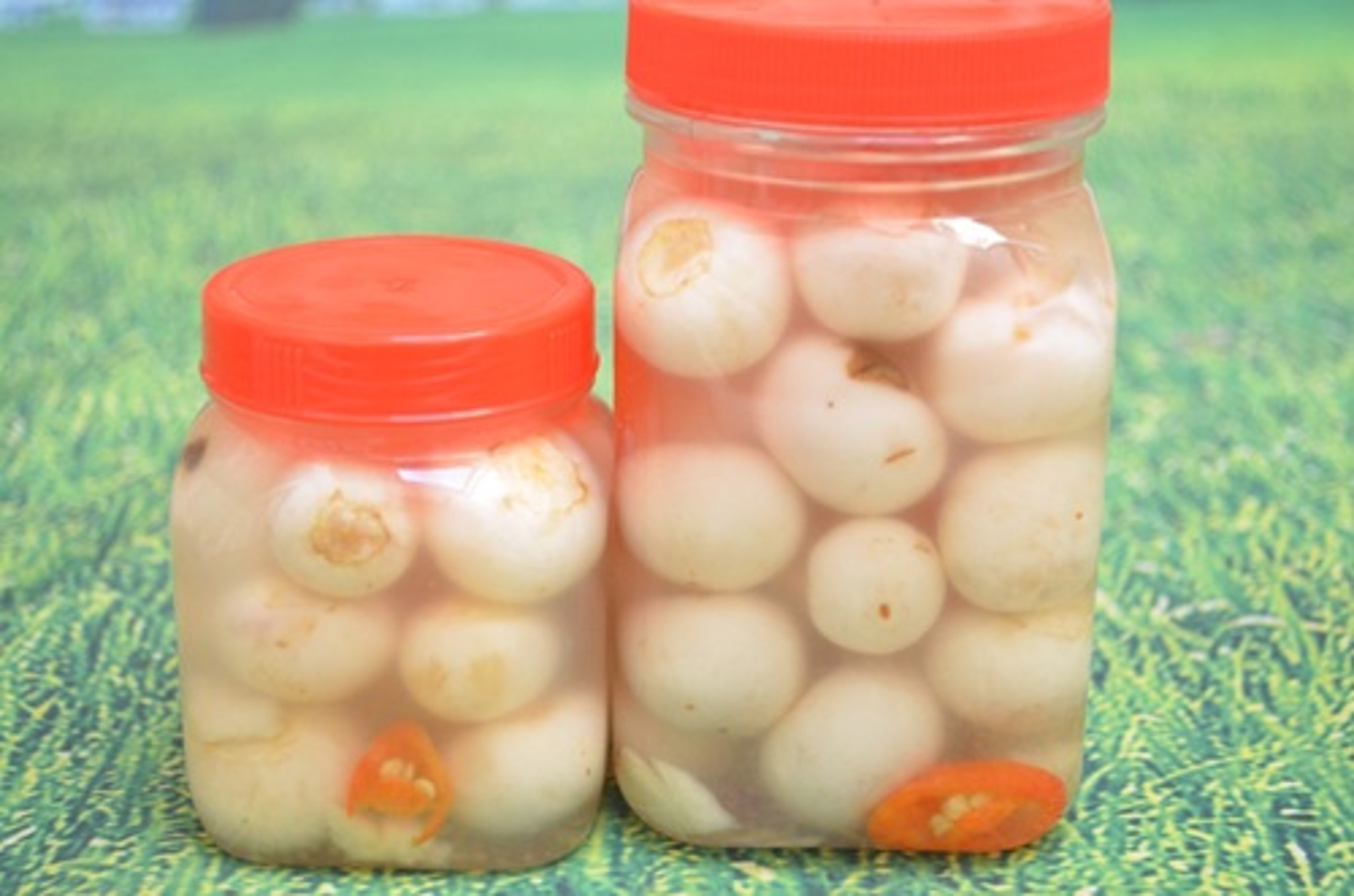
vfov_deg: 22.5
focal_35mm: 60
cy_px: 448
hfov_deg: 33.5
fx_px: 2252
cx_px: 677
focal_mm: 40
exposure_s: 1/20
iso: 160
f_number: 5.3
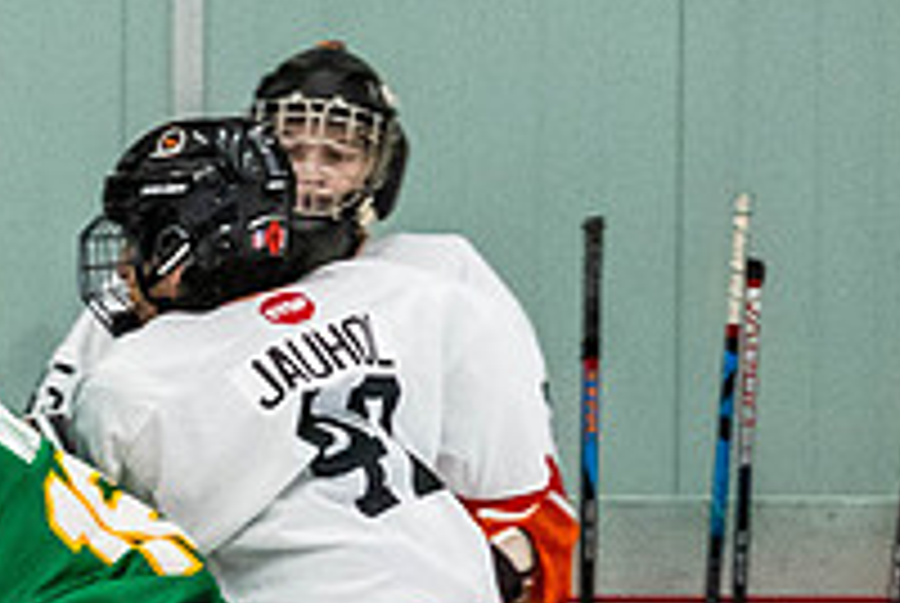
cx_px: -101
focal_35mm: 771
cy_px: 1112
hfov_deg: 2.7
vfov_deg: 1.8
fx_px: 19303
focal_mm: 105
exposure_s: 1/640
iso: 1800
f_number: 2.8
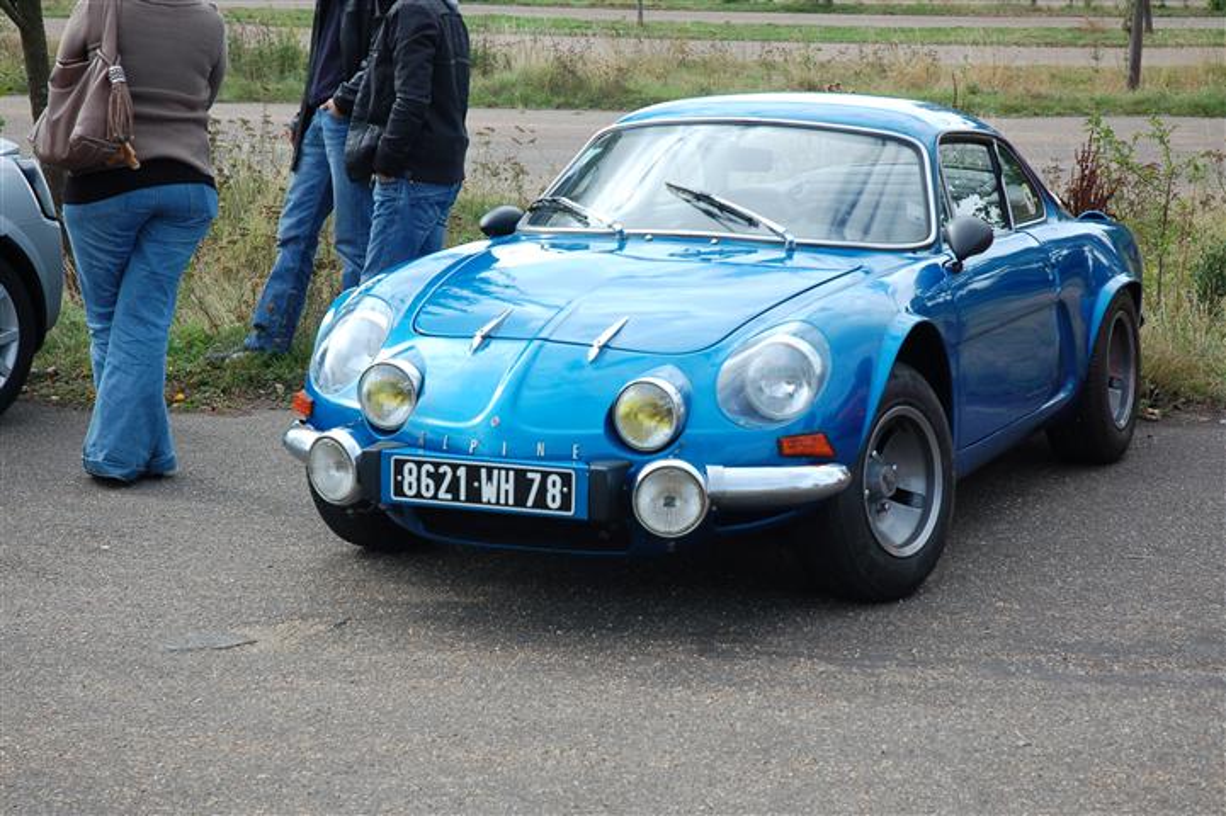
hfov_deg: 24.2
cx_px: 613
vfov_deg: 16.2
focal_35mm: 84
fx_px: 2859
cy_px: 408
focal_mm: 56
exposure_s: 1/500
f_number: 5.6
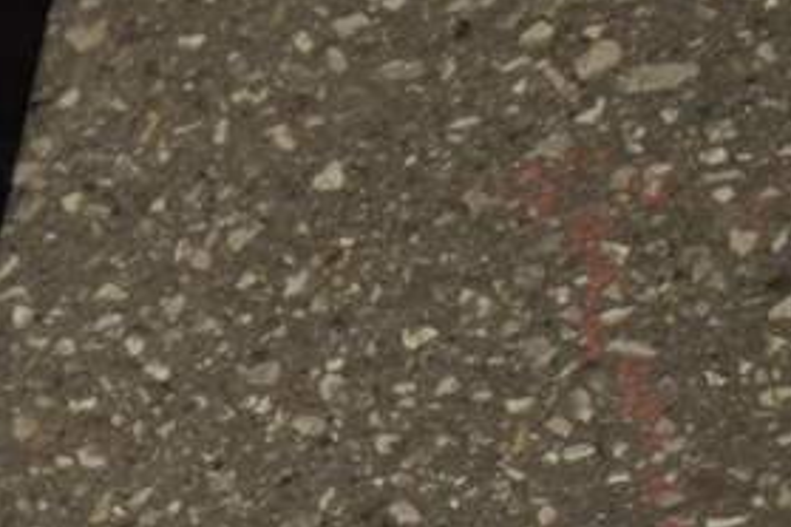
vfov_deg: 4.3
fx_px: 6943
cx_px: -819
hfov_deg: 6.3
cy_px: 766
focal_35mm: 316
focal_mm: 46
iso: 800
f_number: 5.6
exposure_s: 1/125
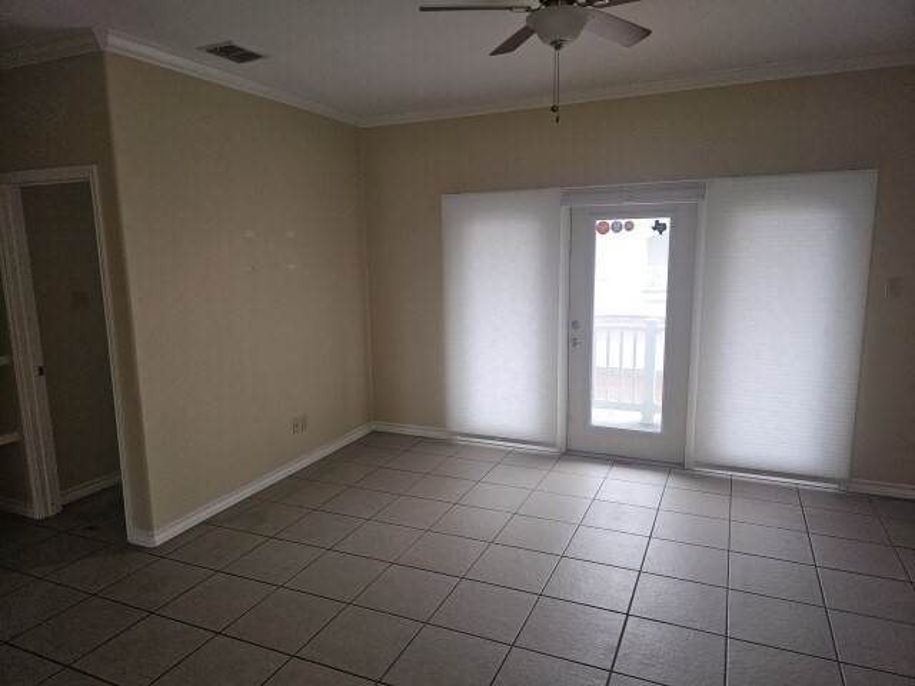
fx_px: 608
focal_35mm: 23
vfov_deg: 58.9
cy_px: 343
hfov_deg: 73.9
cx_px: 458
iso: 100
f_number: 1.7
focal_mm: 6.3
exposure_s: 1/40
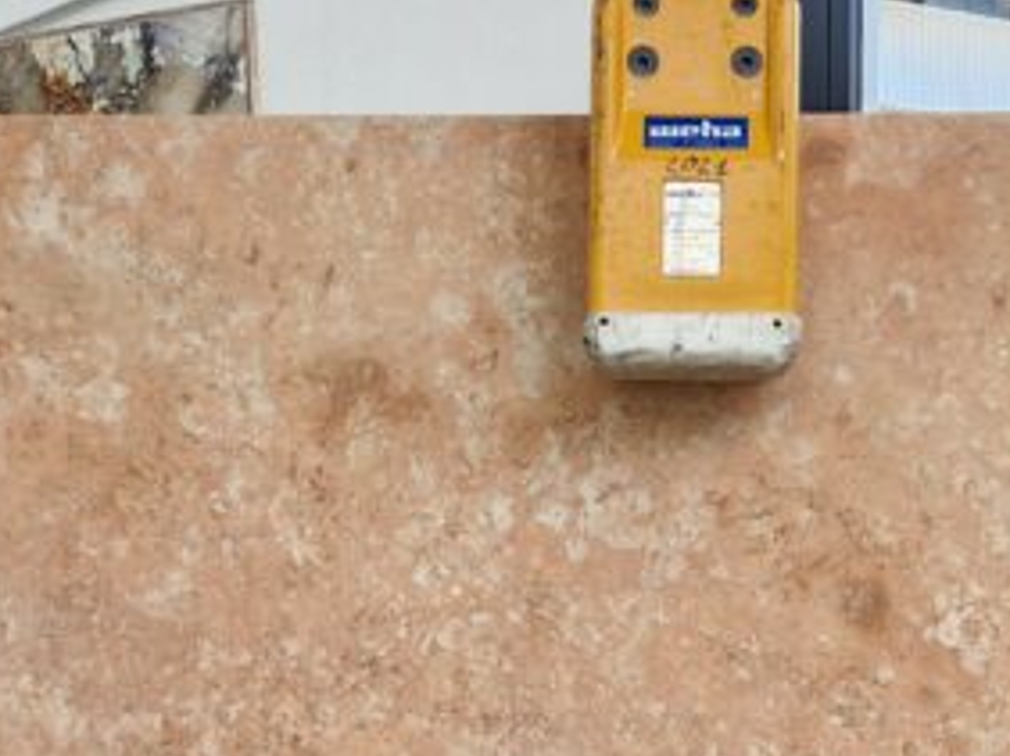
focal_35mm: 49
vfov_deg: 28.0
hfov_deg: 38.1
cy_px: 745
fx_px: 1428
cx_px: 741
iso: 50
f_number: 1.8
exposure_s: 1/182
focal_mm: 5.4
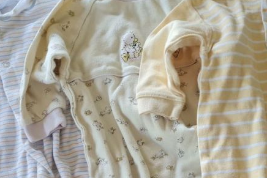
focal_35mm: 62
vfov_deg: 21.2
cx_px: 143
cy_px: 177
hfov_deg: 32.4
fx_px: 460
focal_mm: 5.4
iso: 250
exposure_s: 1/100
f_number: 1.8
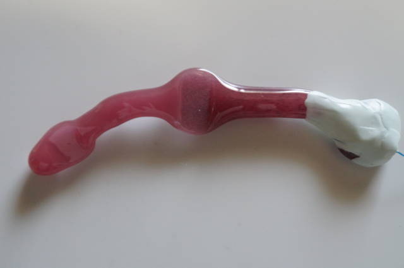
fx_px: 504
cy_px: 134
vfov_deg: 29.8
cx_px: 202
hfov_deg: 43.7
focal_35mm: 45
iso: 2000
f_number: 8
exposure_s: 1/60
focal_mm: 30
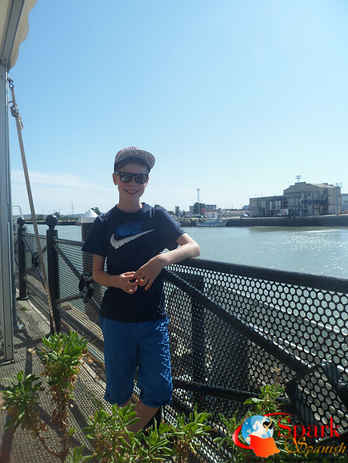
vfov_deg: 67.3
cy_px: 232
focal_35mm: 26
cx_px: 174
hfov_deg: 53.1
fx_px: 349
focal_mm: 4.9
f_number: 9.4
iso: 80
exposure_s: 1/180
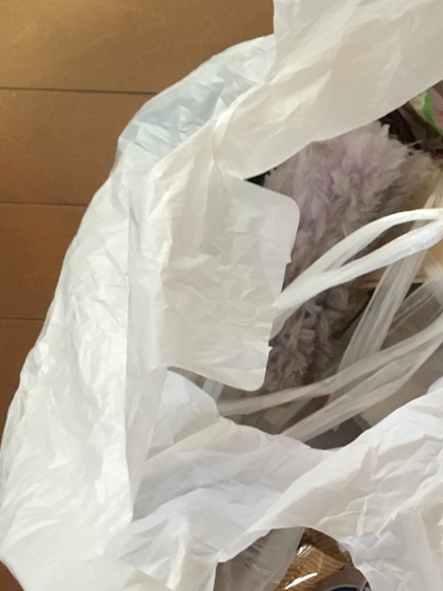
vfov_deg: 30.8
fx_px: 1058
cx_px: 464
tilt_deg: -84.7
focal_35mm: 62
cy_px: 418
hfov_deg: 22.6
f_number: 2.2
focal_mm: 4.15
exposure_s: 1/15
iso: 200
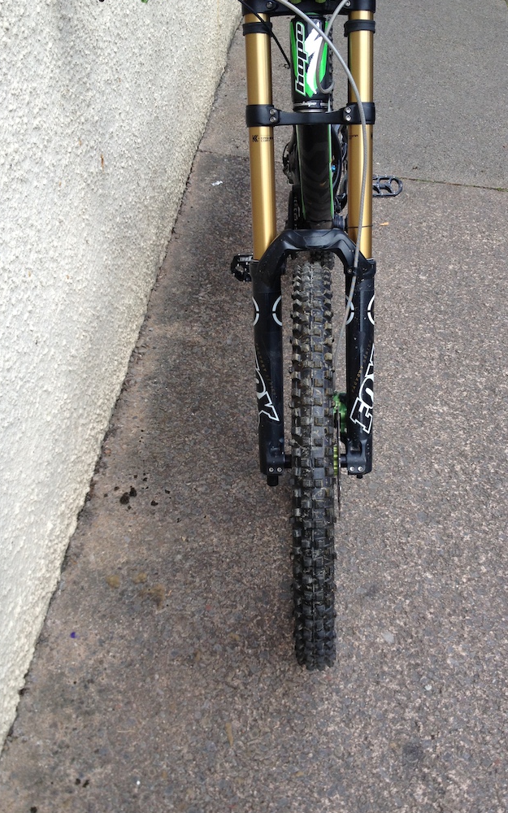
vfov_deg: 51.5
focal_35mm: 38
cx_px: 303
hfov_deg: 33.5
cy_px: 408
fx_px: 842
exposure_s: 1/347
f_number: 2.4
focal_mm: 4.28
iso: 50
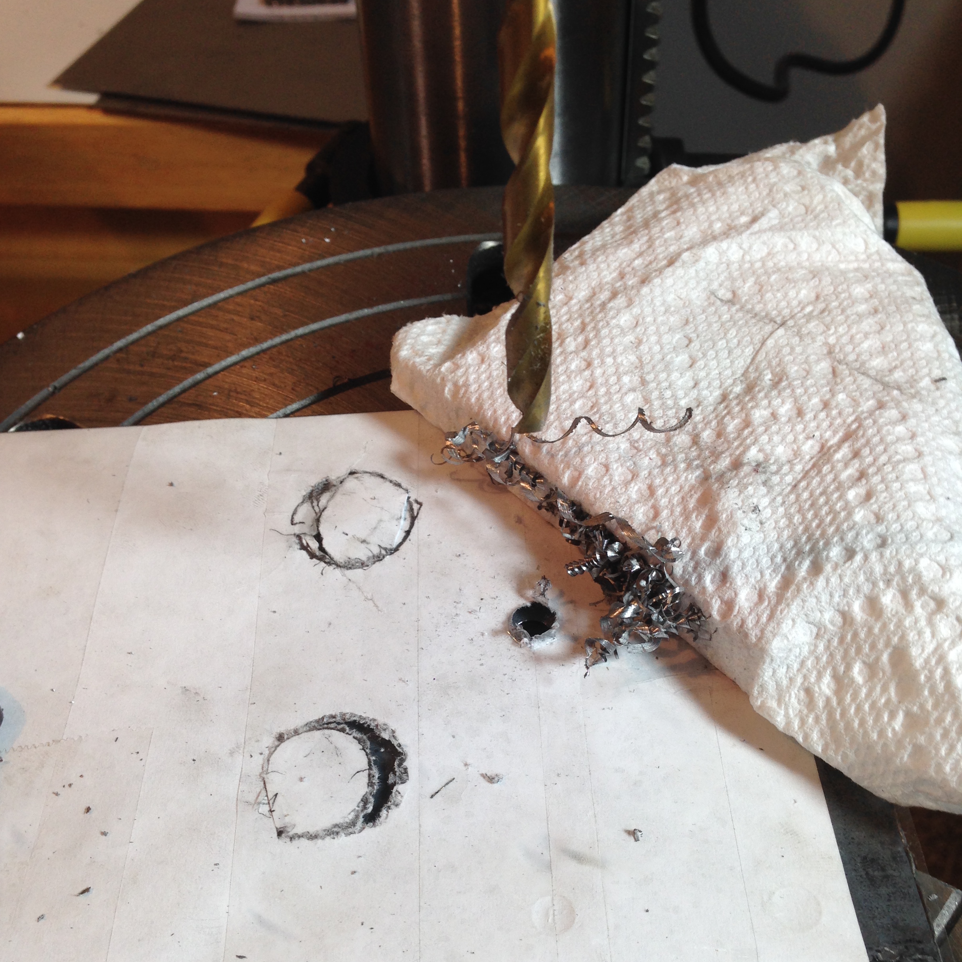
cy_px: 633
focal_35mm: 39
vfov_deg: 42.3
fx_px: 1226
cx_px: 480
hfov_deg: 42.8
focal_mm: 4.12
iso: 64
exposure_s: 1/40
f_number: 2.4
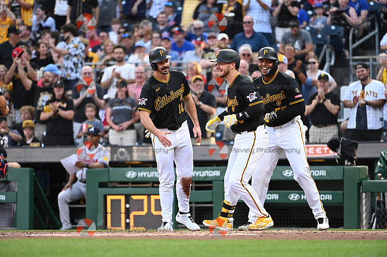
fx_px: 3330
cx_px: 194
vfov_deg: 4.4
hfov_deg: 6.7
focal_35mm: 310
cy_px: 128
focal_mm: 310
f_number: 4
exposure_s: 1/1600
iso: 2500
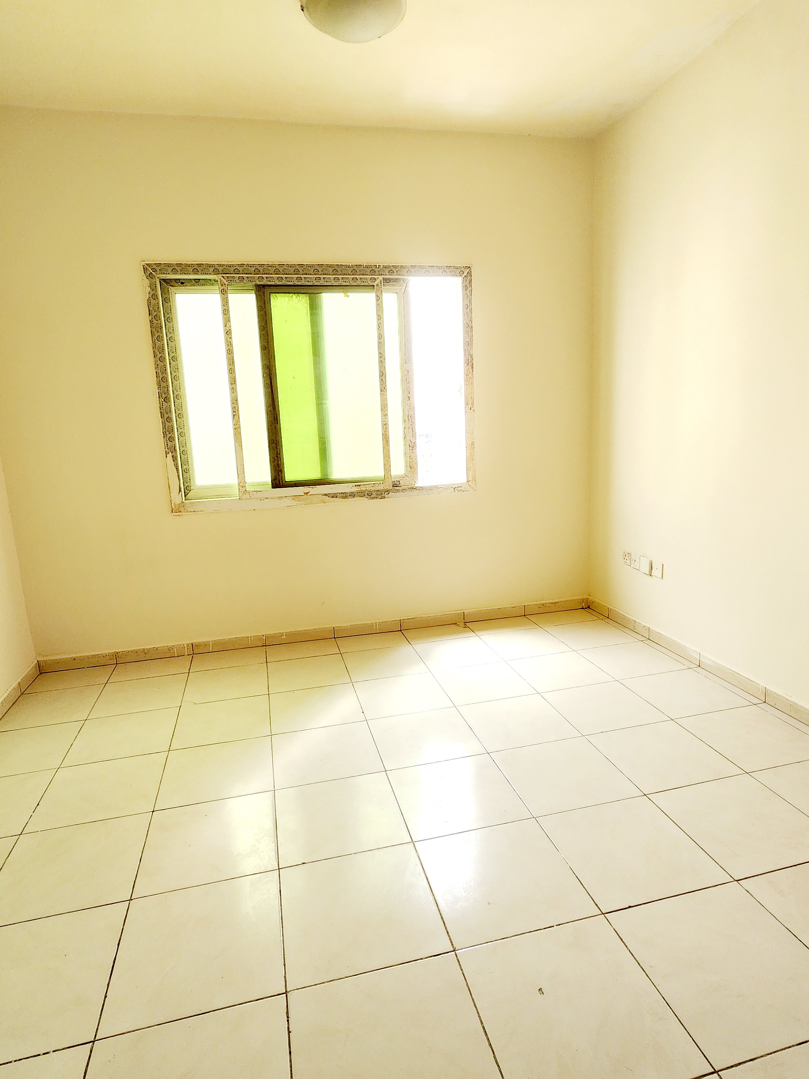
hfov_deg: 71.6
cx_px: 421
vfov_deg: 87.8
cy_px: 542
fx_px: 561
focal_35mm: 18
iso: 160
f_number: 2.2
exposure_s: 1/60
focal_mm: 2.2
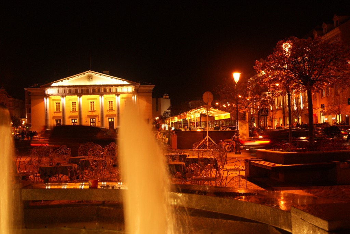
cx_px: 175
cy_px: 117
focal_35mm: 42
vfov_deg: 32.0
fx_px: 409
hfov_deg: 46.4
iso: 400
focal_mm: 28
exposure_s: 1/4
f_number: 4.5
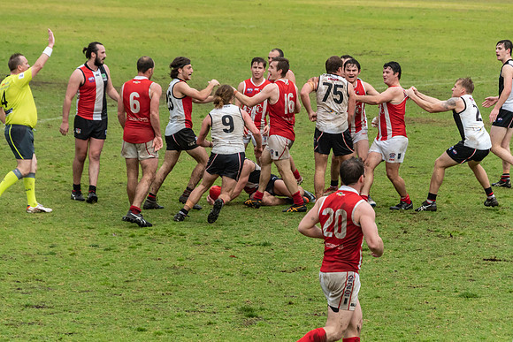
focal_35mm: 259
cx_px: 260
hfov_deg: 8.0
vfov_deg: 5.3
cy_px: 173
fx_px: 3685
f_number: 6.3
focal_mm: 170
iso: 800
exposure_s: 1/1600
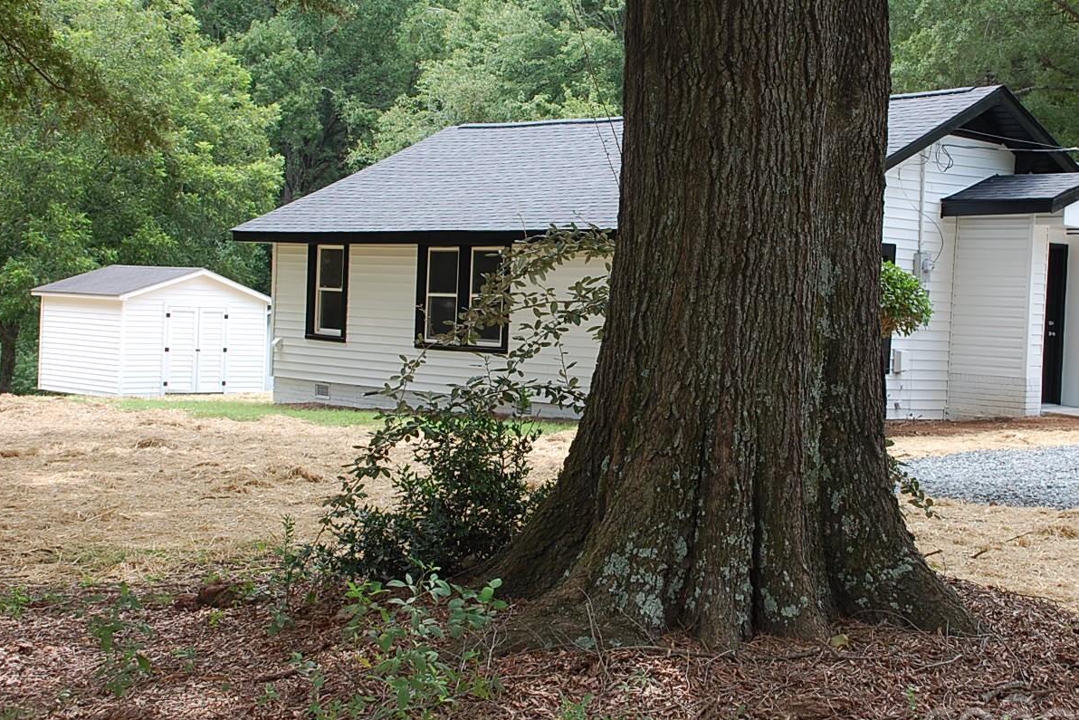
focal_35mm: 59
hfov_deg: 34.0
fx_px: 1757
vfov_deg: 23.1
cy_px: 322
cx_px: 643
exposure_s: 1/125
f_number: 5.6
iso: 250
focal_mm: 31
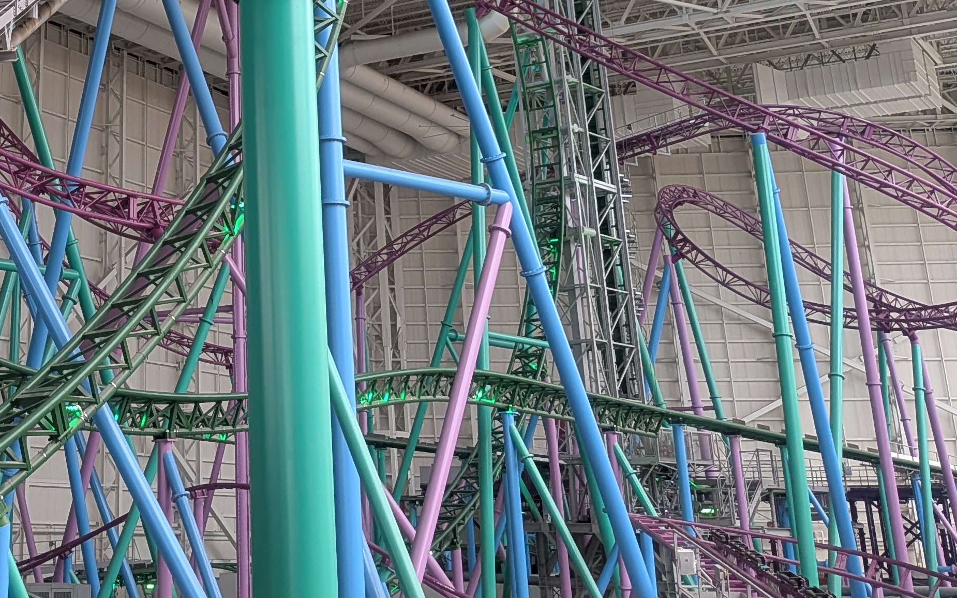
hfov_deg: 35.0
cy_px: -92
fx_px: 1434
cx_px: 117
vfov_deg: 22.0
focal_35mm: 55
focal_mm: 4.53
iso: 102
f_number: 1.7
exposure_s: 1/100
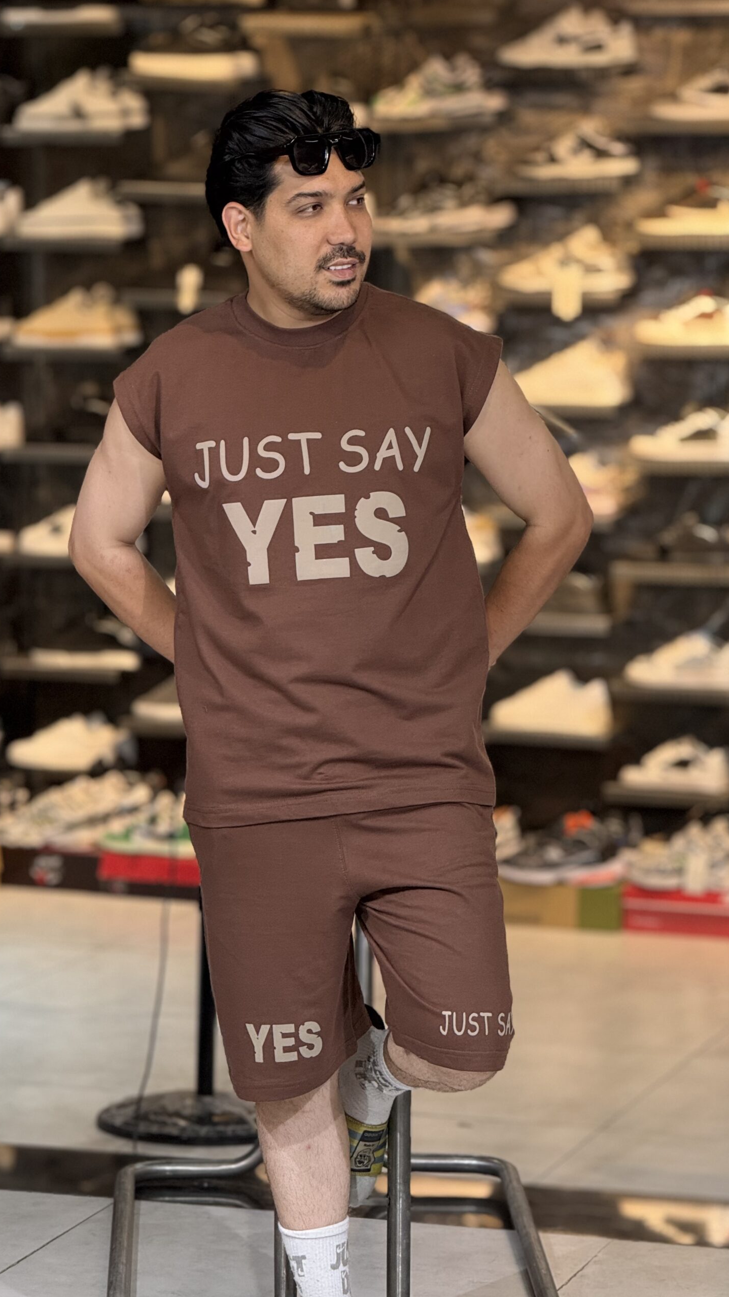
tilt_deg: -4.6
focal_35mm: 131
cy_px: 648
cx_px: 334
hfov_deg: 9.3
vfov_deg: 16.4
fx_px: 4502
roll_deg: -1.0
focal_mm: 15.66
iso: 250
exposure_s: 1/100
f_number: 2.8
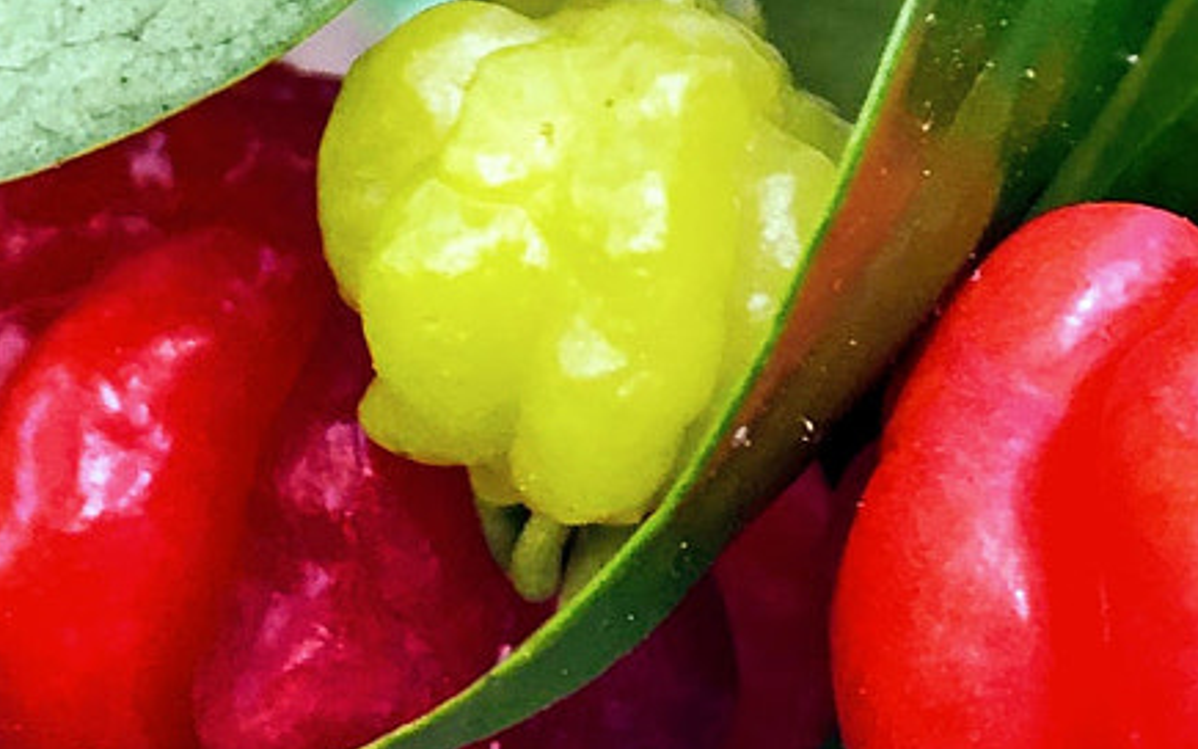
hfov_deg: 18.3
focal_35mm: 113
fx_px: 3690
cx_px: 259
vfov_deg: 10.6
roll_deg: -9.0
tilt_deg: -13.5
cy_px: -760
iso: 40
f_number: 2.2
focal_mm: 4.15
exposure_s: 1/40
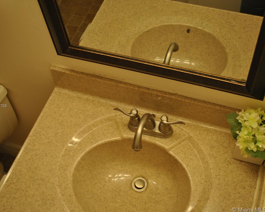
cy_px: 106
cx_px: 136
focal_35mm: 48
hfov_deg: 38.8
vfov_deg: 31.5
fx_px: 376
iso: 200
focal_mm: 28
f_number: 4.5
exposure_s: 1/50
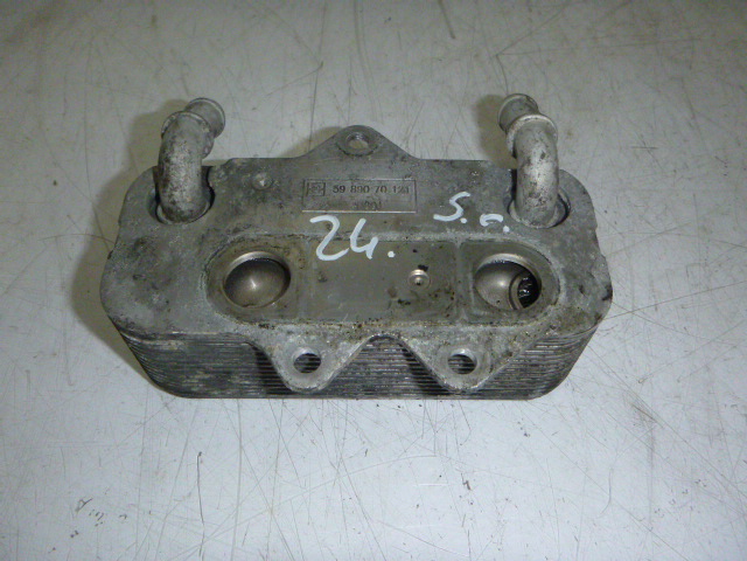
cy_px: 280
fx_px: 626
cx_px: 374
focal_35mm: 29
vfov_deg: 48.2
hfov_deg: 61.7
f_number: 4.1
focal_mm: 5.2
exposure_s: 1/60
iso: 400
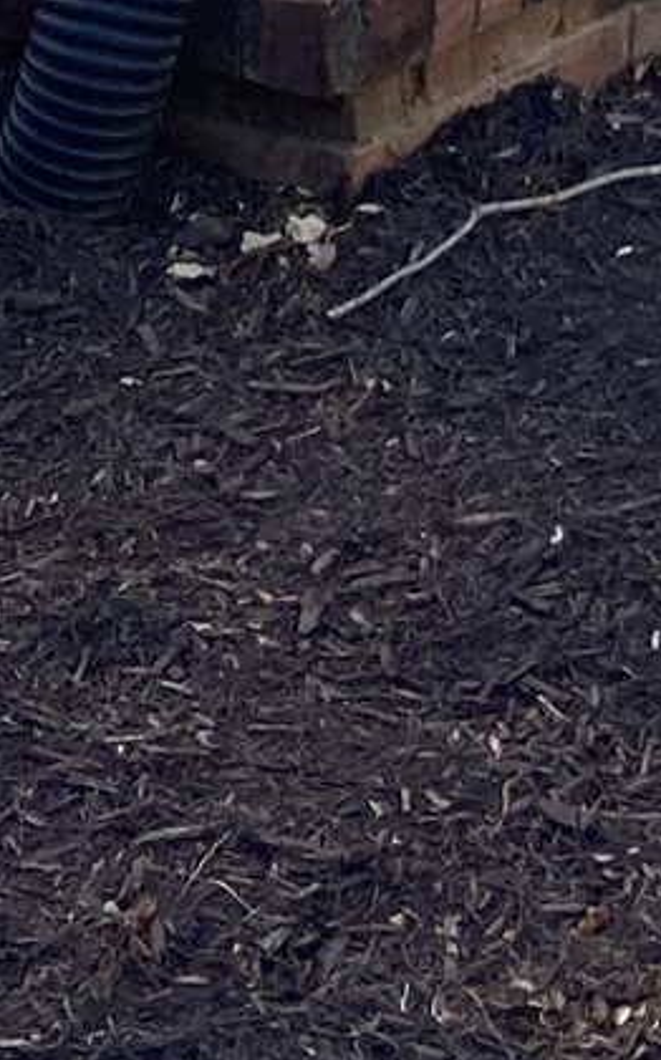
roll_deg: -2.7
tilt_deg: -2.9
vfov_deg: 11.3
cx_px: 1148
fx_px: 4705
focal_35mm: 163
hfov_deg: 7.8
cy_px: -1257
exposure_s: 1/528
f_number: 1.8
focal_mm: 3.99
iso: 20
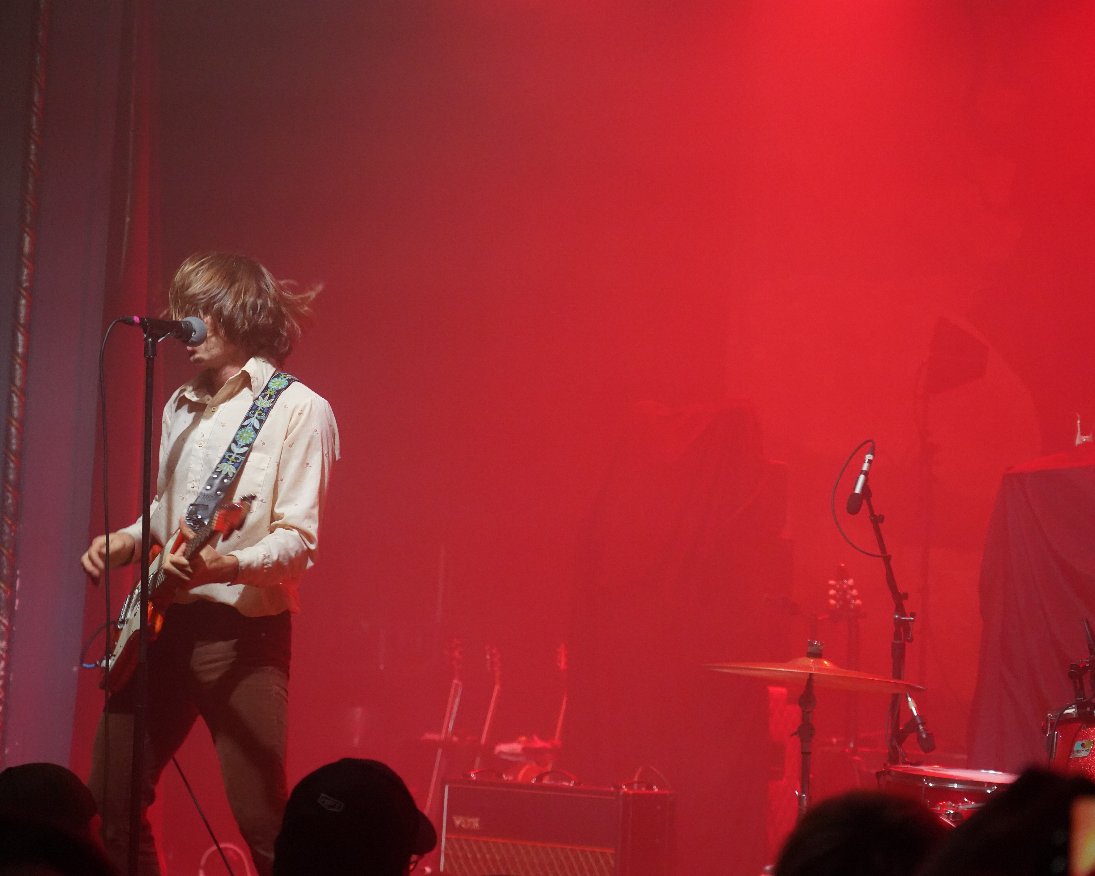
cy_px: 437
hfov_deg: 22.7
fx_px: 2722
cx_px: 524
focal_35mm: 84
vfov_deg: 18.3
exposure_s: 1/160
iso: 8000
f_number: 4
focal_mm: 74
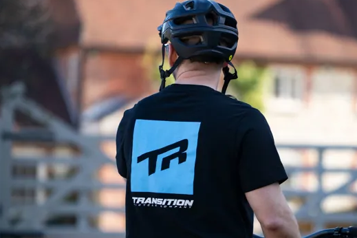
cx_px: 261
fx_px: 3054
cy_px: 145
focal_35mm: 308
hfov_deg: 6.7
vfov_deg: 4.5
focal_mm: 200
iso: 640
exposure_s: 1/800
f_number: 4
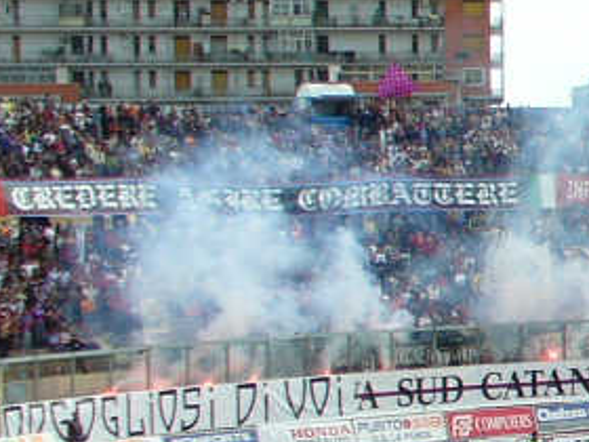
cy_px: 450
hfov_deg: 10.5
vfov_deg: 8.7
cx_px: 1271
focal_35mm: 169
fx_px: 2876
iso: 80
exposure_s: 1/400
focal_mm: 6.1
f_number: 2.8
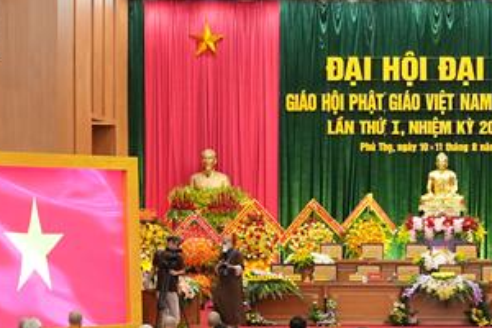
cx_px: 435
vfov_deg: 14.1
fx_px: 1312
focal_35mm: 96
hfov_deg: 20.8
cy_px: 302
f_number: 4
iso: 1600
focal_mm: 24
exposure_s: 1/125
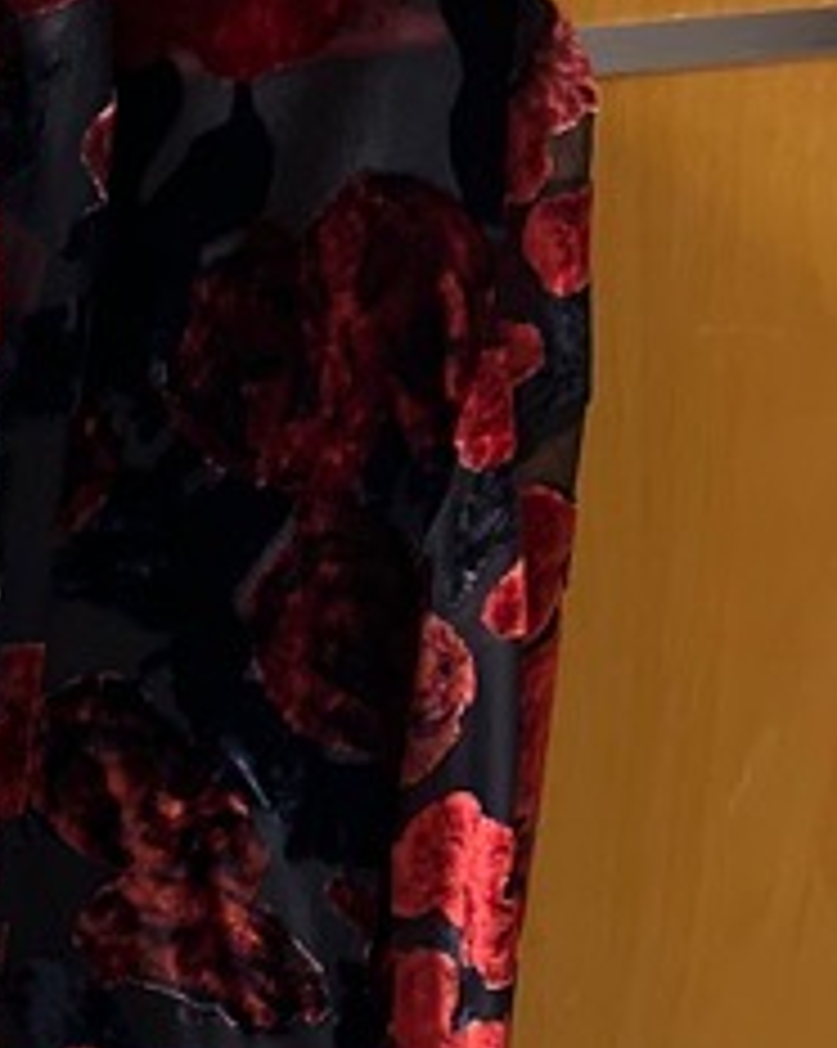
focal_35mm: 109
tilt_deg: -31.4
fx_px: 3380
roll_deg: -1.0
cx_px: -428
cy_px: 1124
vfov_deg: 17.1
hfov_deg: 13.3
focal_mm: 5.7
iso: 500
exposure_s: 1/33
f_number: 1.5
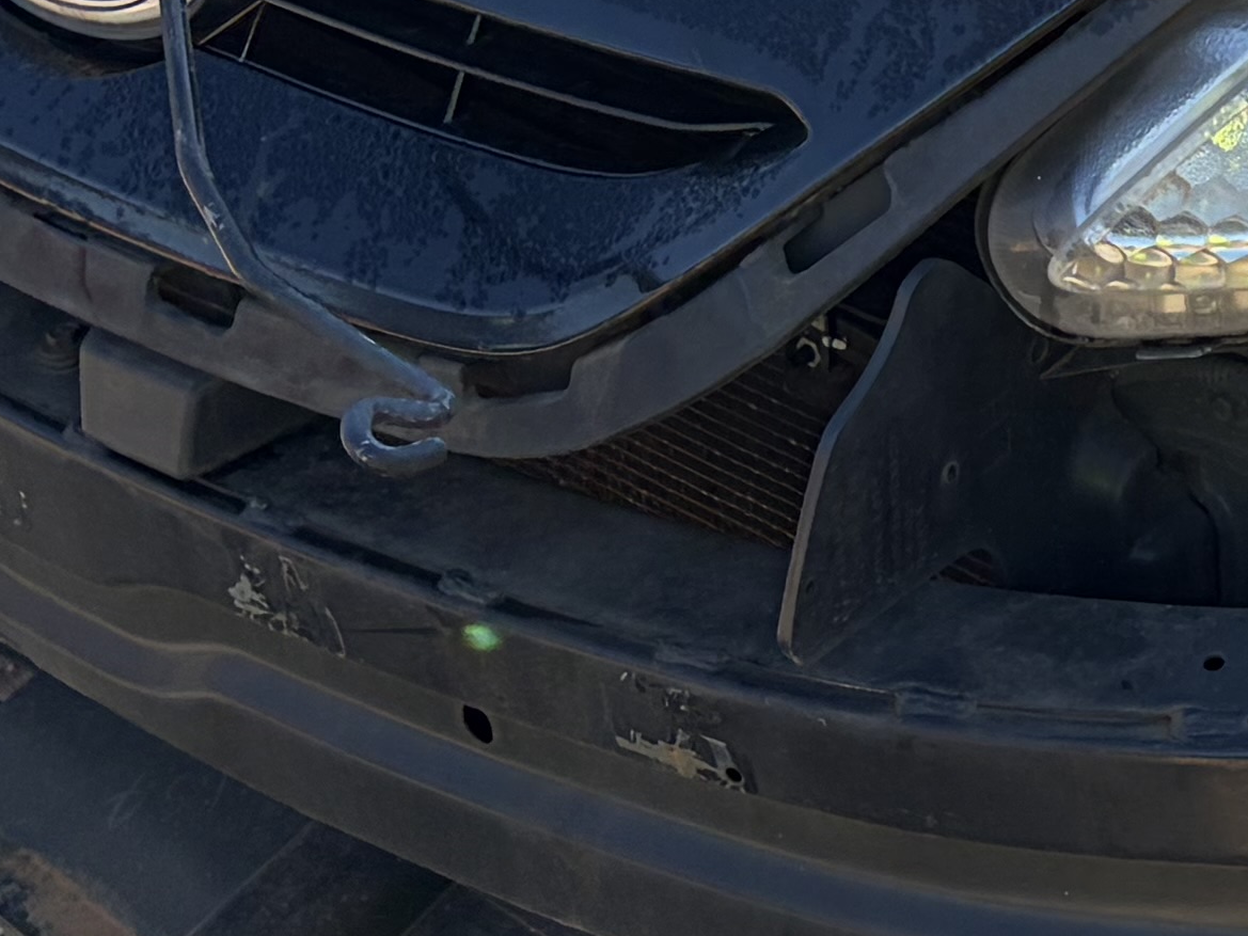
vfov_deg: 11.1
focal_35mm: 127
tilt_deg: -15.6
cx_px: 1717
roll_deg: -4.8
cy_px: -612
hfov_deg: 14.7
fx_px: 4579
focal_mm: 5.96
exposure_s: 1/1364
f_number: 1.6
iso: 64
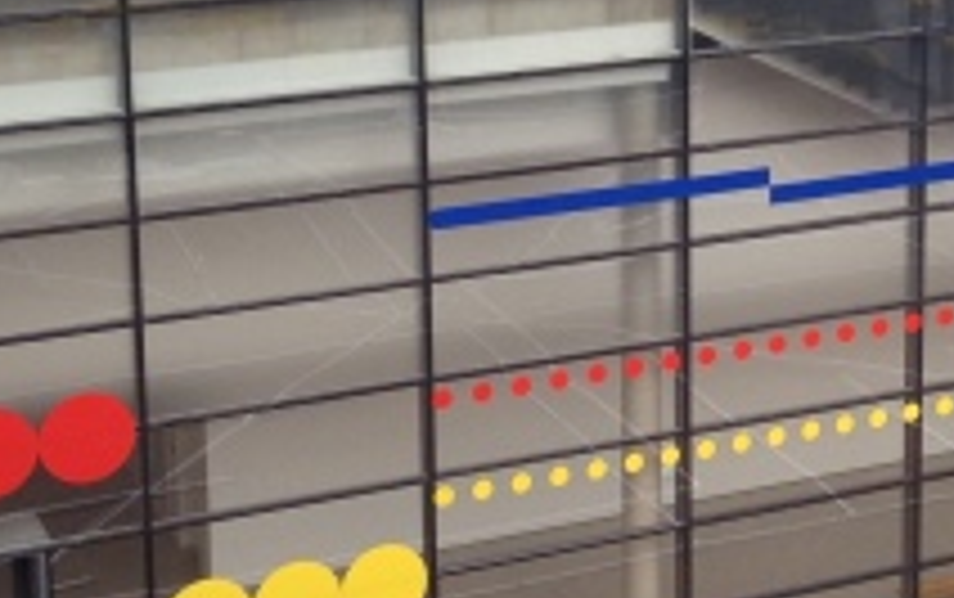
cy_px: 16
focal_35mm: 107
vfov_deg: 12.1
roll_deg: -1.8
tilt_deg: -10.8
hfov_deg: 19.0
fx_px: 2785
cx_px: 914
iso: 50
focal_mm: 4.12
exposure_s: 1/254
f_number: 2.4
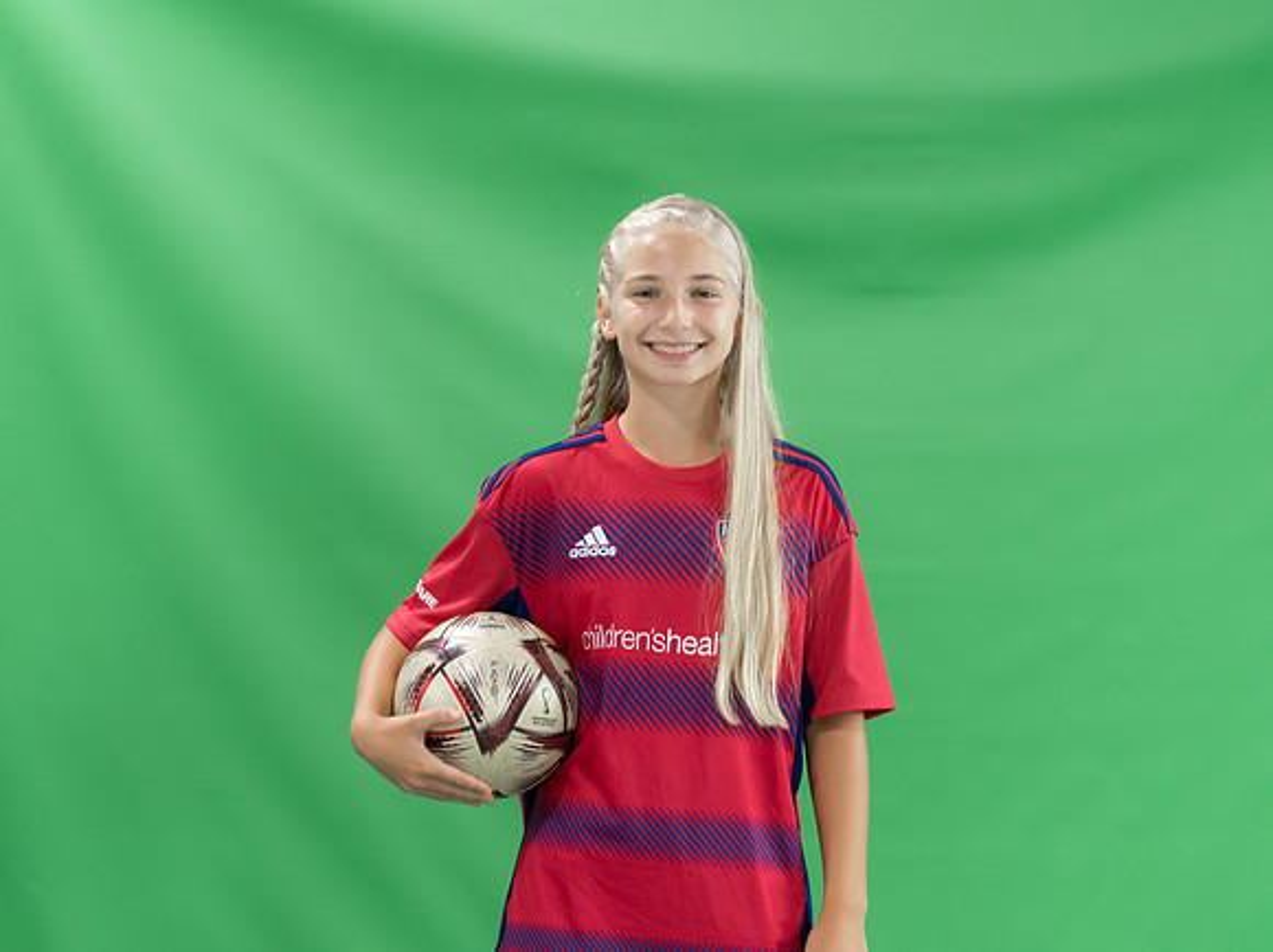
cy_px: 474
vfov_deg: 10.8
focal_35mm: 137
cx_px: 718
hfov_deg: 14.4
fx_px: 5046
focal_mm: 123
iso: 1000
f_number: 2.8
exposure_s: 1/250
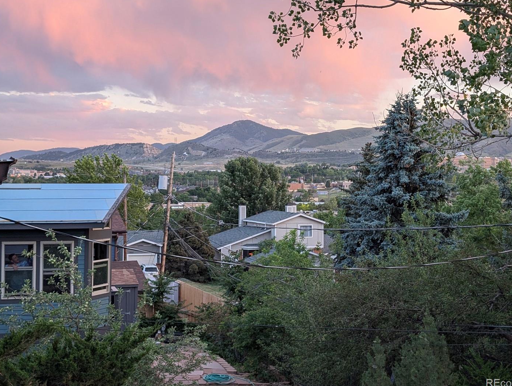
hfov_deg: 34.3
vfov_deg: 26.1
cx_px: 253
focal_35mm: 56
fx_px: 829
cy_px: 170
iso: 36
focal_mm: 6.9
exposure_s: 1/26.7
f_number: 1.68
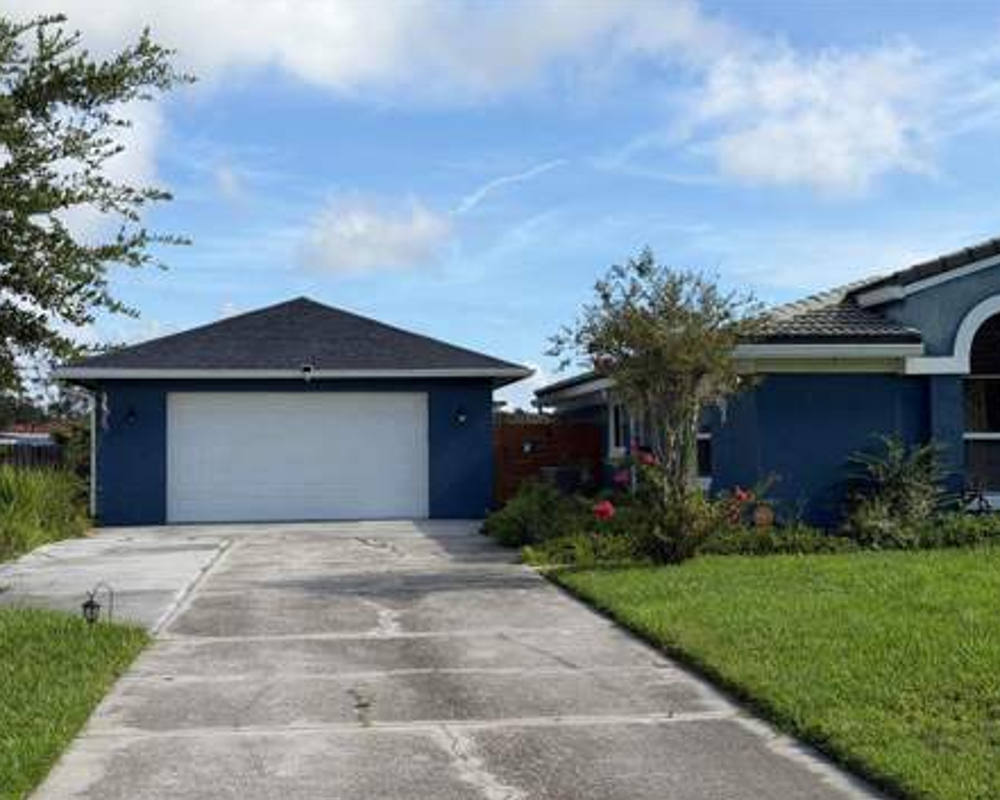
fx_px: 1510
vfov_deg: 29.7
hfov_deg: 36.6
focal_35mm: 51
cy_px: 401
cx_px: 522
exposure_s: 1/4878
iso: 64
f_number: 1.78
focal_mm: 6.76
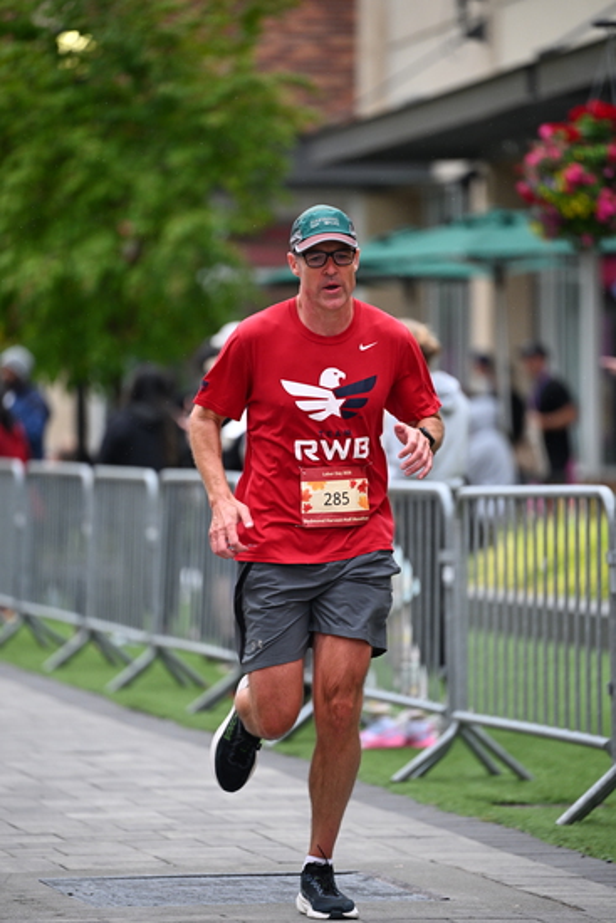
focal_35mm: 200
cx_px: 308
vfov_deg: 10.3
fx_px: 5130
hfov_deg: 6.9
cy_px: 462
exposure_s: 1/2000
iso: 1250
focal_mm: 200
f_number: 2.8
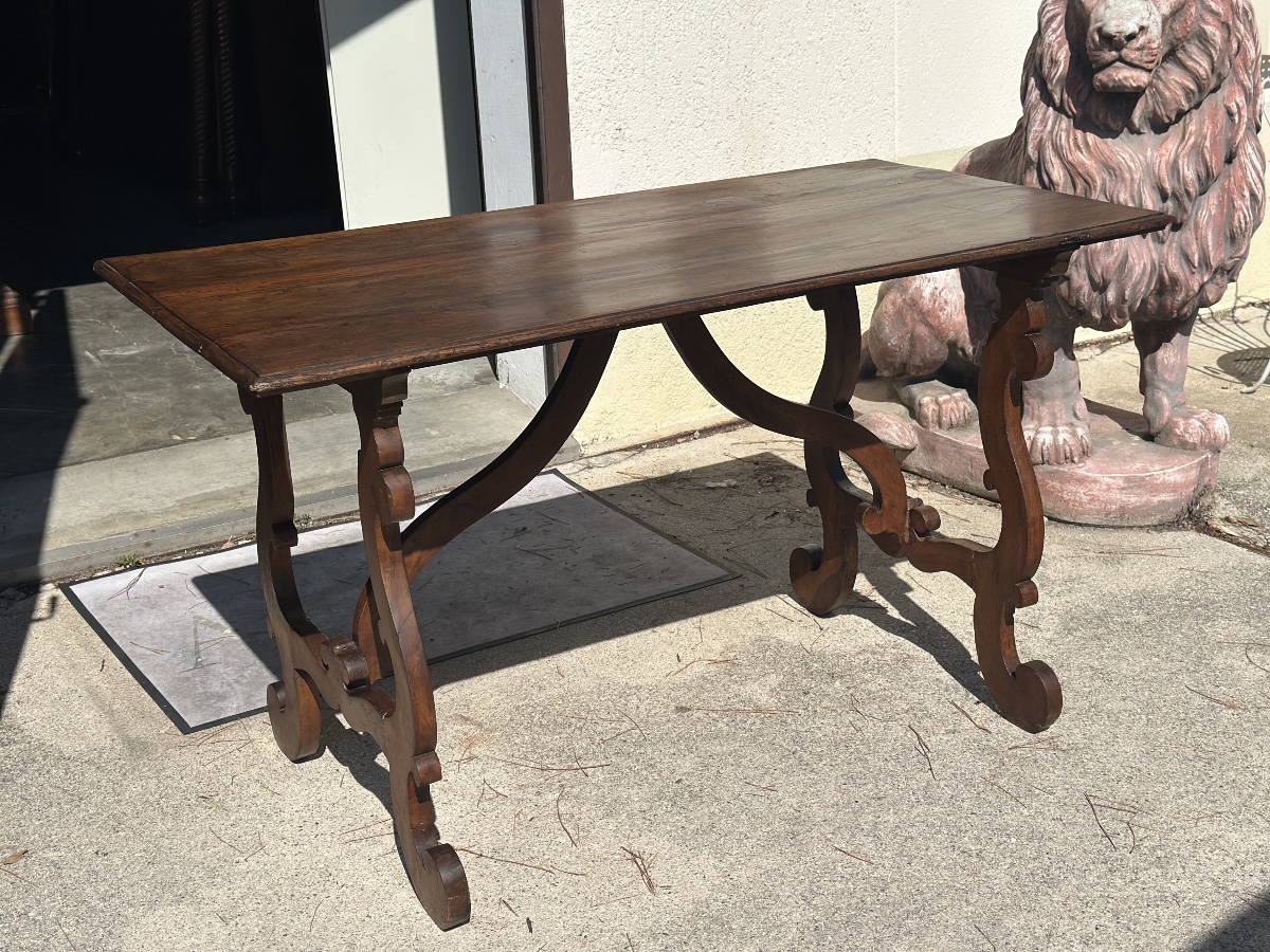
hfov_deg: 39.7
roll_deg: +2.6
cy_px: 476
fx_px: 1761
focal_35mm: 48
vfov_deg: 30.3
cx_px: 635
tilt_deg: -18.1
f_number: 1.78
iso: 100
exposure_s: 1/10870
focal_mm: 6.86
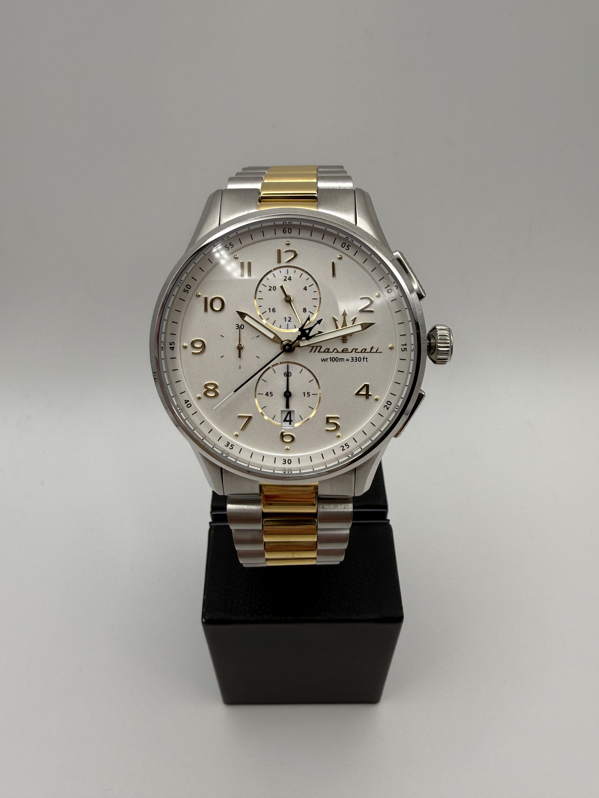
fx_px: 600
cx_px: 291
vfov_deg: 67.3
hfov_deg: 53.1
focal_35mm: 26
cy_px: 384
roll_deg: -0.5
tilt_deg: -42.0
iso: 40
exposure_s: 1/171
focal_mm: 2.22
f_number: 2.2
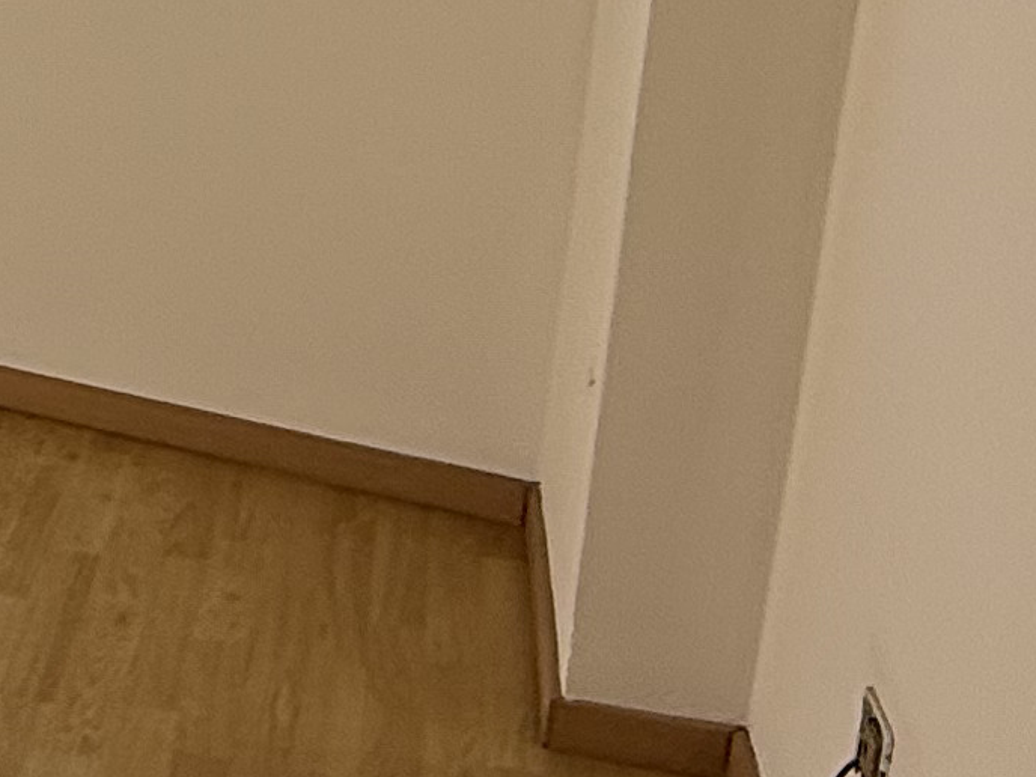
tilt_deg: -14.3
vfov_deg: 17.8
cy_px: 117
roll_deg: +0.0
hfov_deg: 20.6
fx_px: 2454
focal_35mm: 82
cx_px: -488
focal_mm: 2.22
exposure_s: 1/204
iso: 50
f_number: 2.2
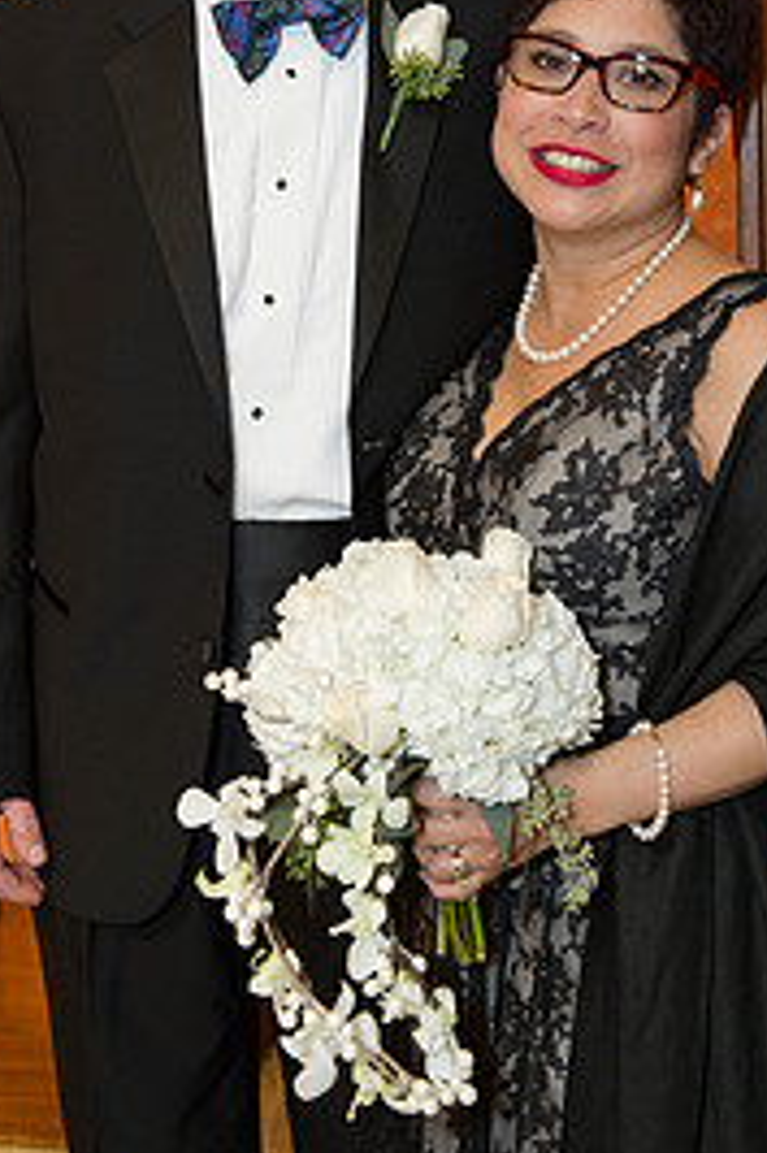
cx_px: 370
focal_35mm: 71
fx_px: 2272
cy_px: 290
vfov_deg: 28.1
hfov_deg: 19.2
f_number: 5.6
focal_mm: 42
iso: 1600
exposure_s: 1/160
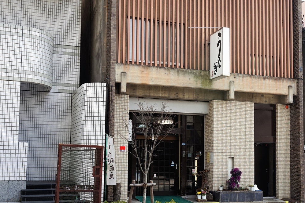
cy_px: 103
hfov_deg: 50.1
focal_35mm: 39
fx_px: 326
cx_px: 150
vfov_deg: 34.6
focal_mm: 25
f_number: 8
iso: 100
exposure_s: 1/80
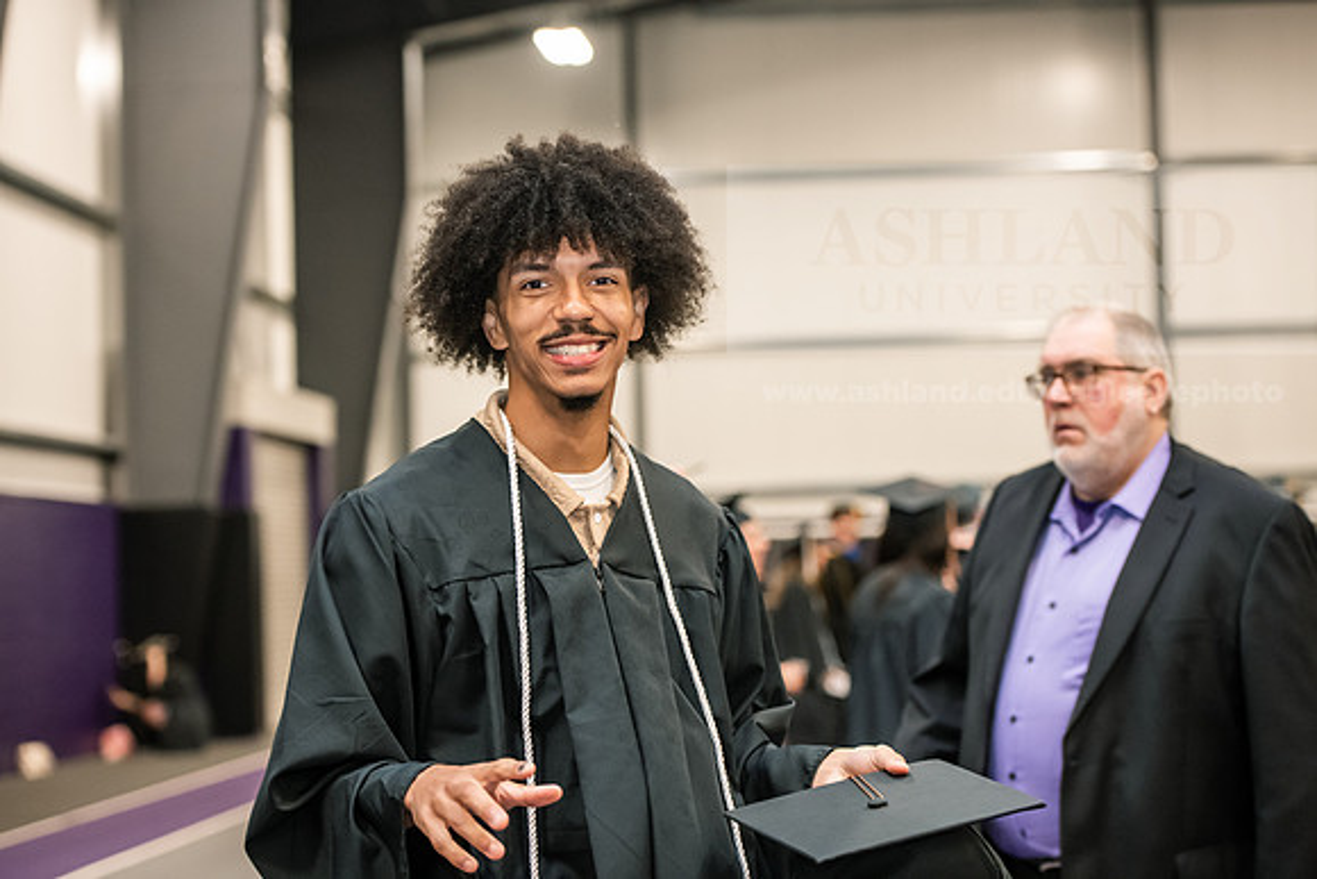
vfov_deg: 18.2
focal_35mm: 75
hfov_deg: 27.0
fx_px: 2744
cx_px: 658
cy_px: 440
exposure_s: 1/200
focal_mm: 75
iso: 3200
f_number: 3.5
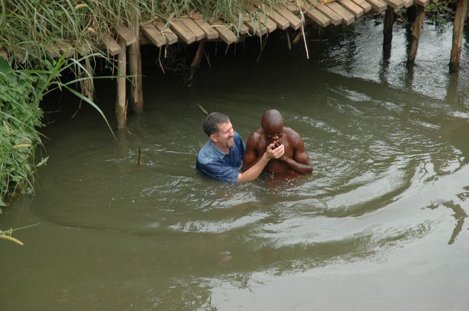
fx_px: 1268
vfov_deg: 14.0
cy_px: 156
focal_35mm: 98
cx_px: 234
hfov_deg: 20.9
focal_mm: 65
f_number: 6.3
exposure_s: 1/160
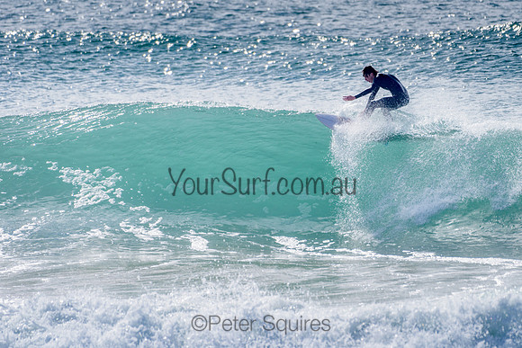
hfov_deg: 3.4
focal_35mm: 612
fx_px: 8878
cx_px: 309
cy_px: 160
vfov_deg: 2.2
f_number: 5.6
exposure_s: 1/2000
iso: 90
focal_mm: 500
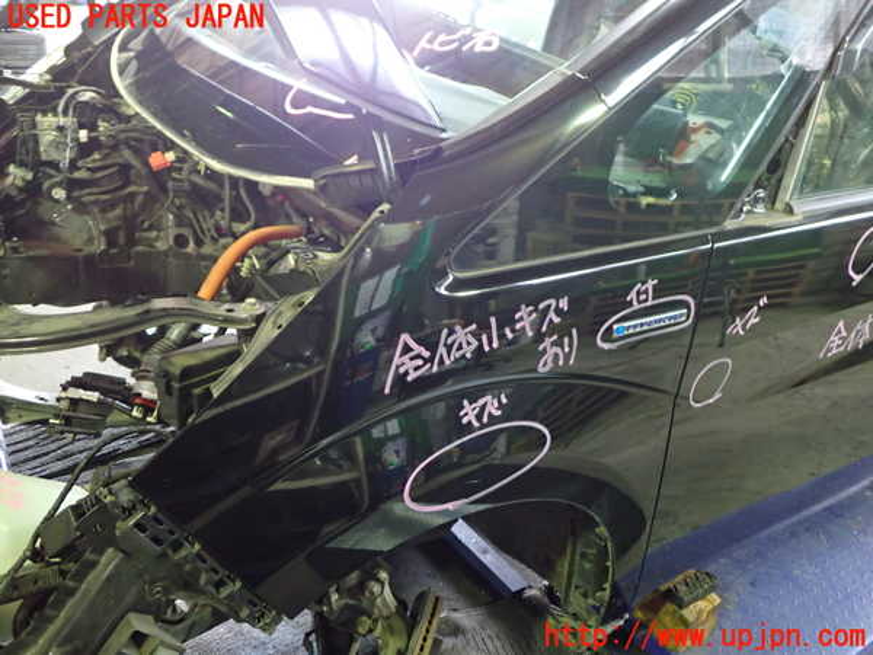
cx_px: 436
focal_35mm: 30
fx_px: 757
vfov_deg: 46.8
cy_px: 328
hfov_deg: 60.0
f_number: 2.3
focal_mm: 5.4
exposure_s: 1/25
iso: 800
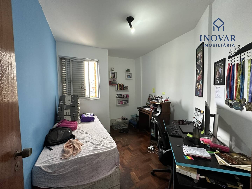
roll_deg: +0.4
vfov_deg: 85.7
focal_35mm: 14
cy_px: 94
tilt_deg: -3.6
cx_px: 126
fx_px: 102
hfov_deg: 102.1
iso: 320
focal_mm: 2.22
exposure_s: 1/120
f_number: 2.2
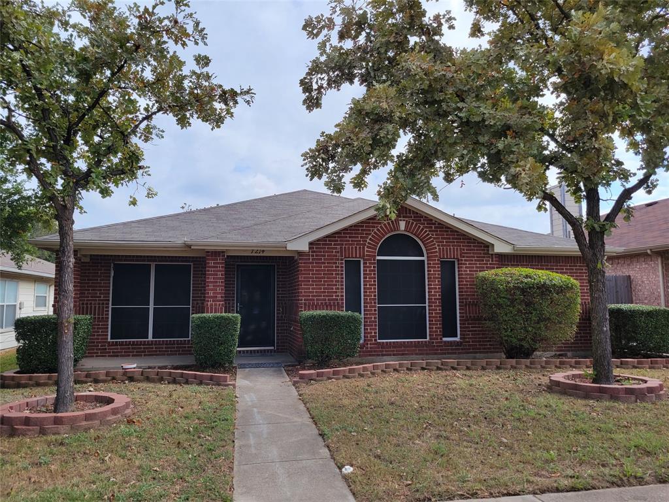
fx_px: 502
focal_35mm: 26
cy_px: 251
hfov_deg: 67.3
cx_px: 334
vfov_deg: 53.1
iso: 40
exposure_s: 1/1575
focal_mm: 5.4
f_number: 1.8
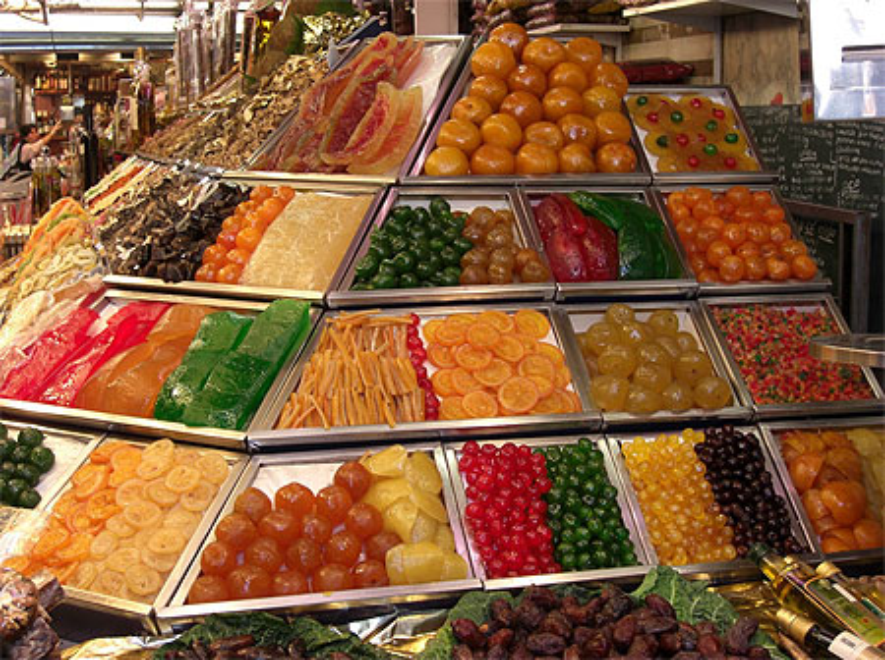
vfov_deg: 25.6
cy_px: 330
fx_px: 1455
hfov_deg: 33.8
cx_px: 442
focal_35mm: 57
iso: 100
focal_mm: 11.8
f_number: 3.6
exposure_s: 1/60
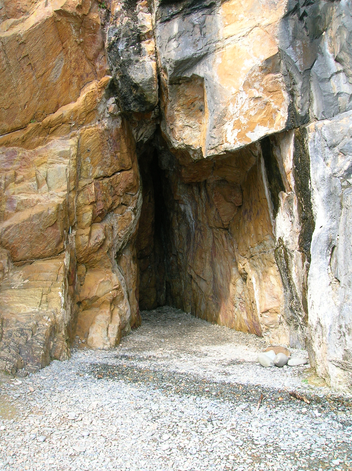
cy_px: 236
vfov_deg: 54.0
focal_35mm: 34
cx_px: 176
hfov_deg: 41.7
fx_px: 462
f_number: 4.9
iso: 50
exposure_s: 1/37
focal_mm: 5.7
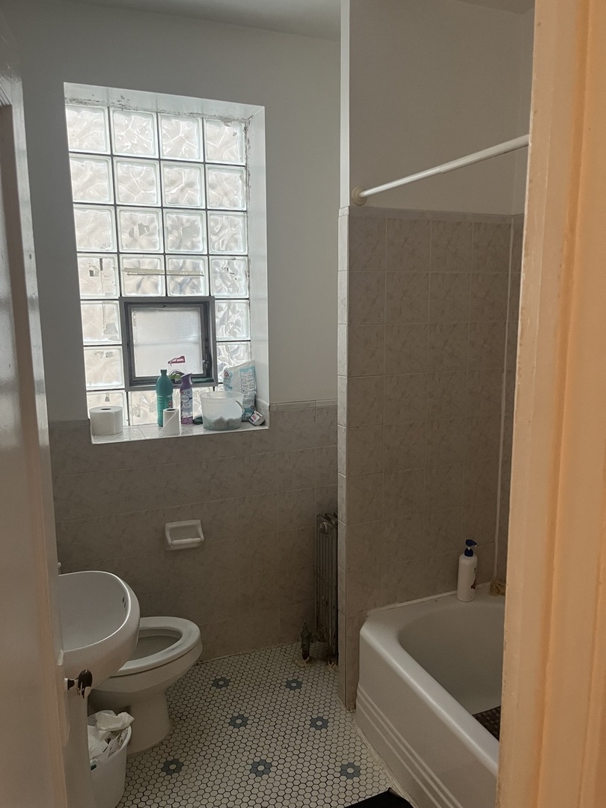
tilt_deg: -9.4
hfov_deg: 53.1
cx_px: 303
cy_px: 404
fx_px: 607
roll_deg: +1.4
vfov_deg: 67.3
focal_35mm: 26
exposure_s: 1/60
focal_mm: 5.1
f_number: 1.6
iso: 400
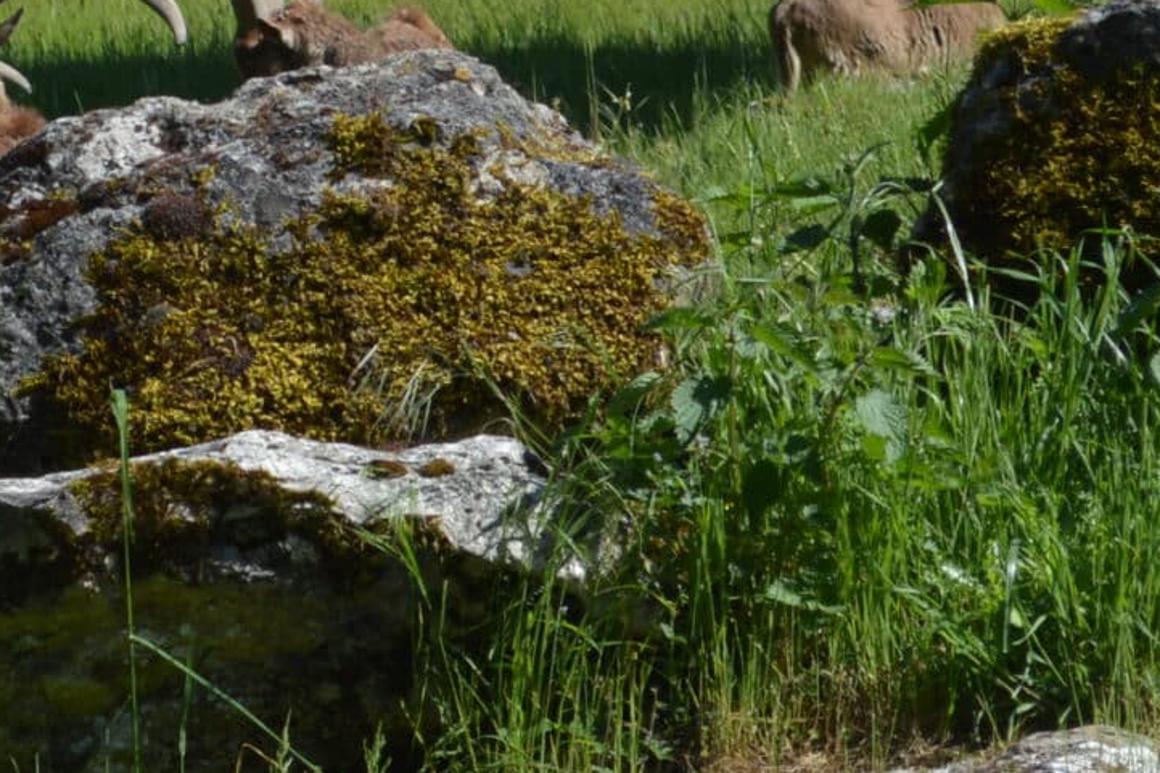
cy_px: 203
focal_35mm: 293
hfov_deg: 6.9
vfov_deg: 4.7
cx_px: -547
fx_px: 9429
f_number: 7.1
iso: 100
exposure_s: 1/200
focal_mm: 55
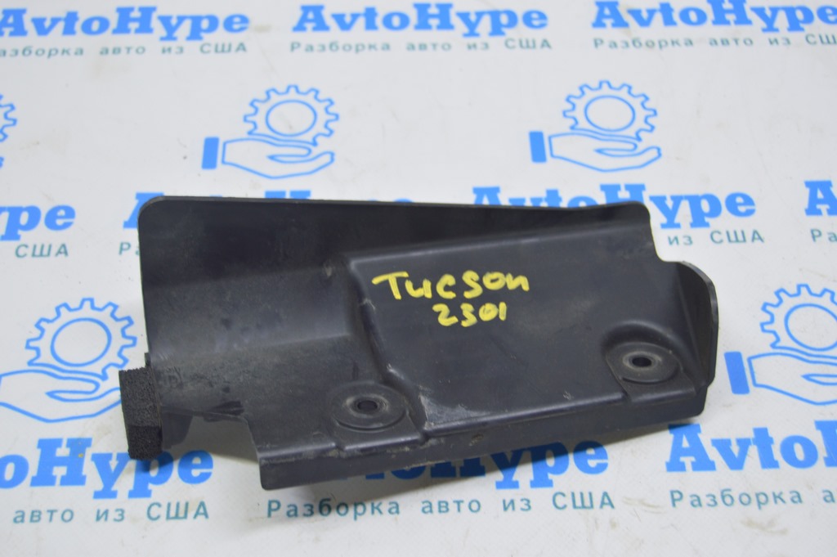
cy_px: 278
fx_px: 1220
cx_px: 418
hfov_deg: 37.9
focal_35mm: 52
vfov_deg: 25.7
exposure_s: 1/20
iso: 400
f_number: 5.6
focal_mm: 35
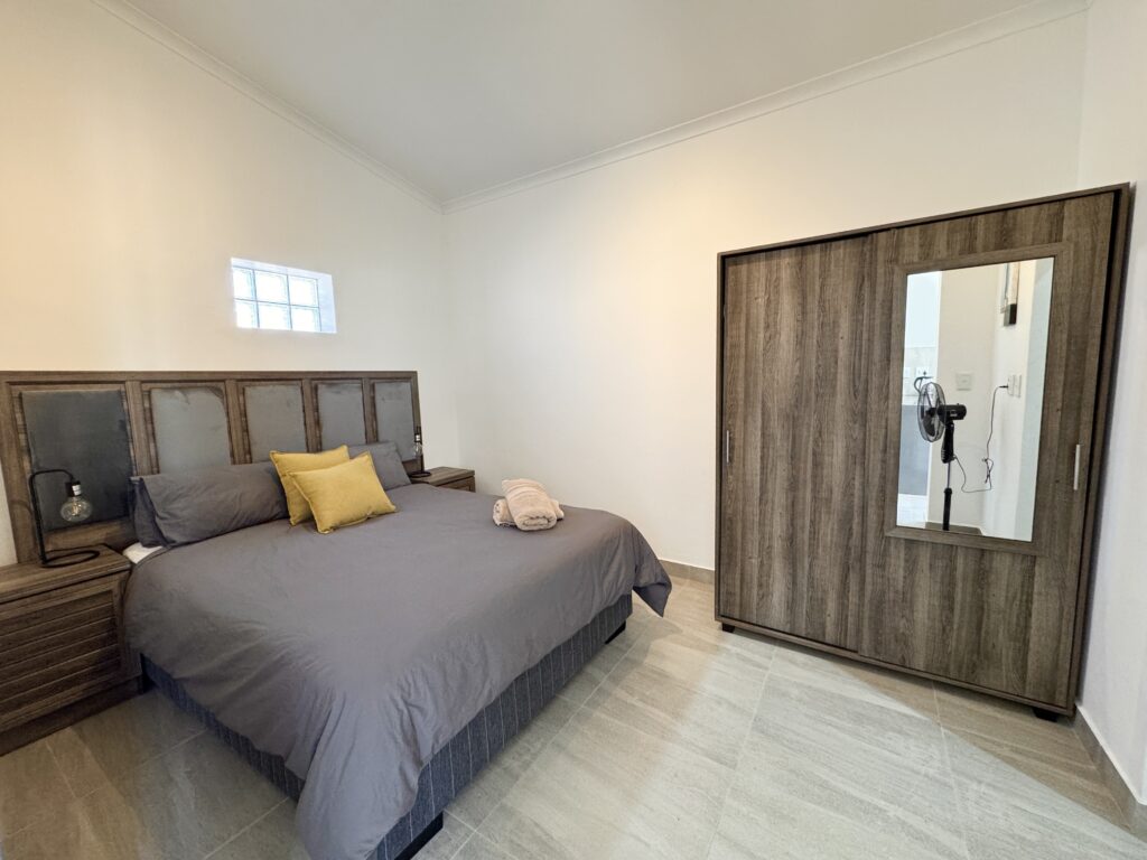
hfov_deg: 102.1
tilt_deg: -6.7
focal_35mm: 14
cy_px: 430
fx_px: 464
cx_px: 574
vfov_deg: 85.7
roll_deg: +2.3
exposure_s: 1/100
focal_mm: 2.22
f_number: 2.2
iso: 200
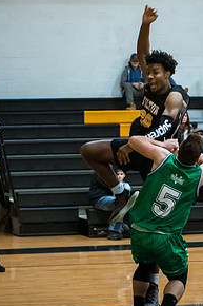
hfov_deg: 8.4
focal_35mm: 163
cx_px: 129
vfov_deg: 12.6
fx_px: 1380
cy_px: 110
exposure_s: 1/400
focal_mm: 70
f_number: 2.8
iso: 3200
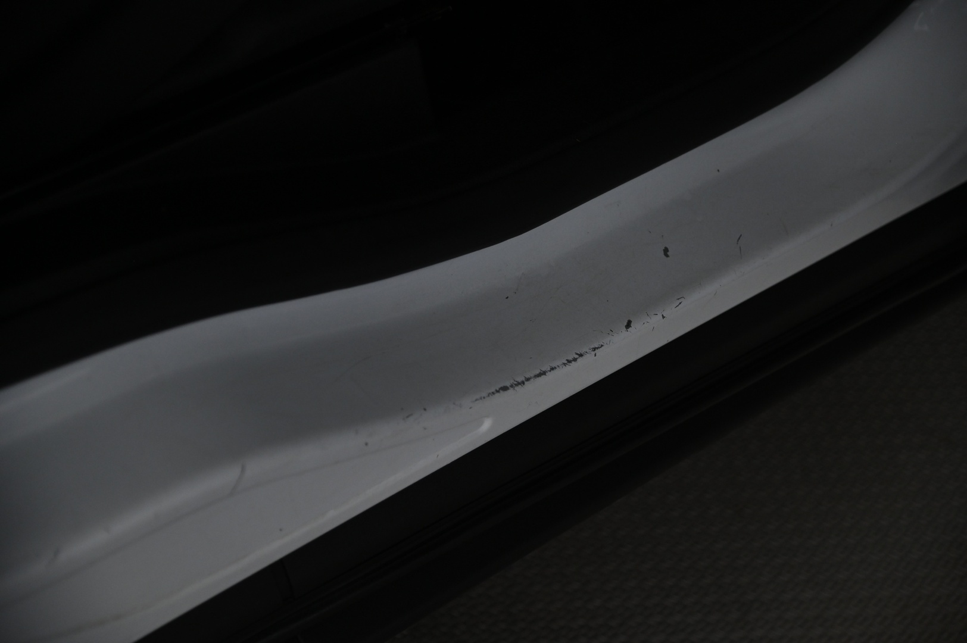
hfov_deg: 30.5
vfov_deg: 20.6
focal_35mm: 66
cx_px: 484
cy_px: 322
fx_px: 1771
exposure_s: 1/200
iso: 2000
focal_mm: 66
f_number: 4
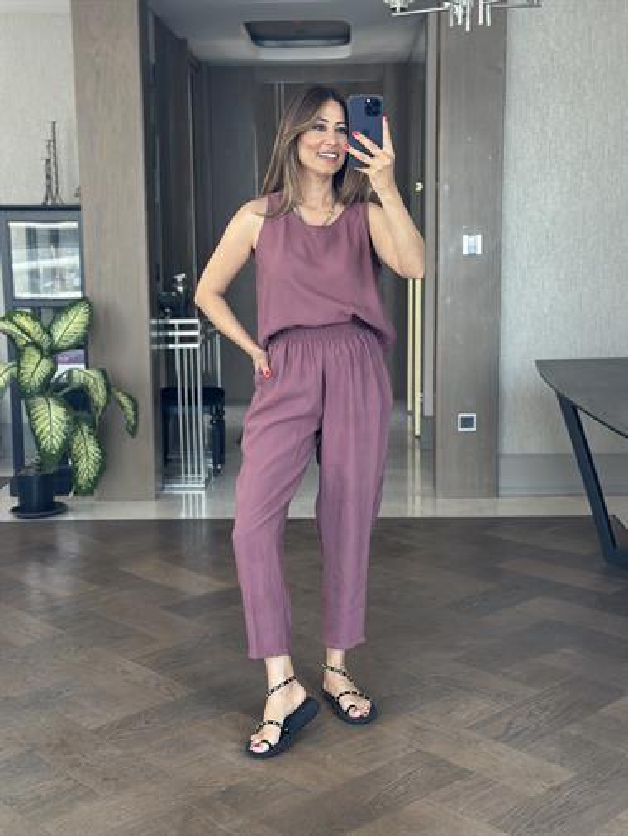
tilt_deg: -19.6
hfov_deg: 30.3
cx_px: 314
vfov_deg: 39.6
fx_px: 1160
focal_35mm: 48
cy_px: 418
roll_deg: +0.7
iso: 125
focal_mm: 6.86
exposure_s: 1/100
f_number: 1.78
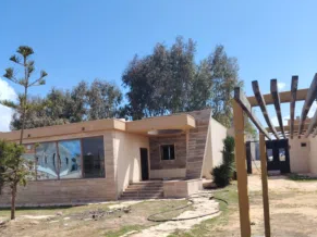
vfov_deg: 42.0
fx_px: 302
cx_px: 157
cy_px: 169
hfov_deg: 55.4
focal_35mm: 33
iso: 50
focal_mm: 5.25
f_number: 1.75
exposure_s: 1/867
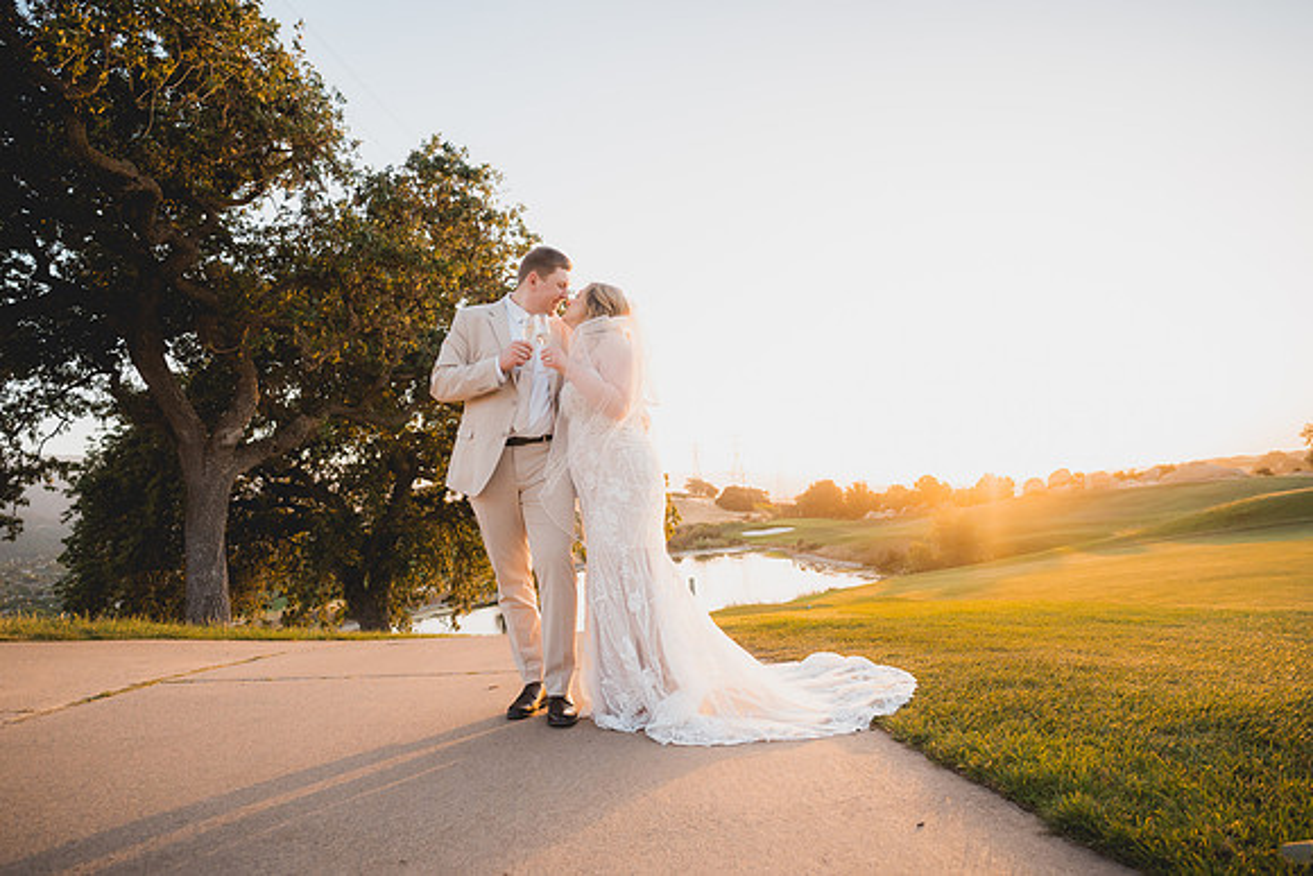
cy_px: 438
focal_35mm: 18
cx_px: 656
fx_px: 657
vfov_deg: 67.4
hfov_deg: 90.0
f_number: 2.8
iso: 1250
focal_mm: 18
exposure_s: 1/1250
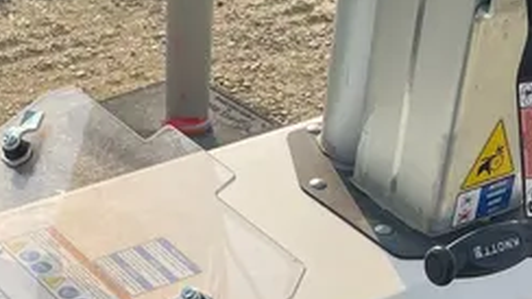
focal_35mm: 85
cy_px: 571
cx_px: 211
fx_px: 1199
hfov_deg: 25.0
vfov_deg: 12.7
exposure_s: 1/1575
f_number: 1.6
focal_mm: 4.2
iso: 32
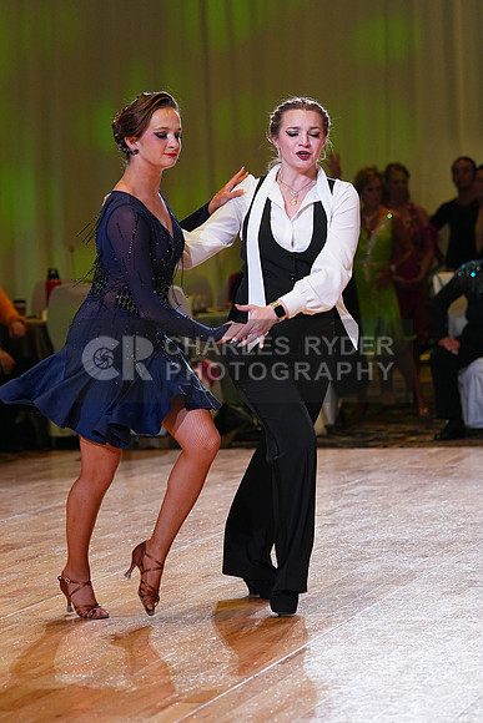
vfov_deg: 15.4
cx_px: 242
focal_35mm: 133
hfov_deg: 10.3
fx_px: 2675
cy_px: 362
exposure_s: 1/500
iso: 3200
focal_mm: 133
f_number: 4
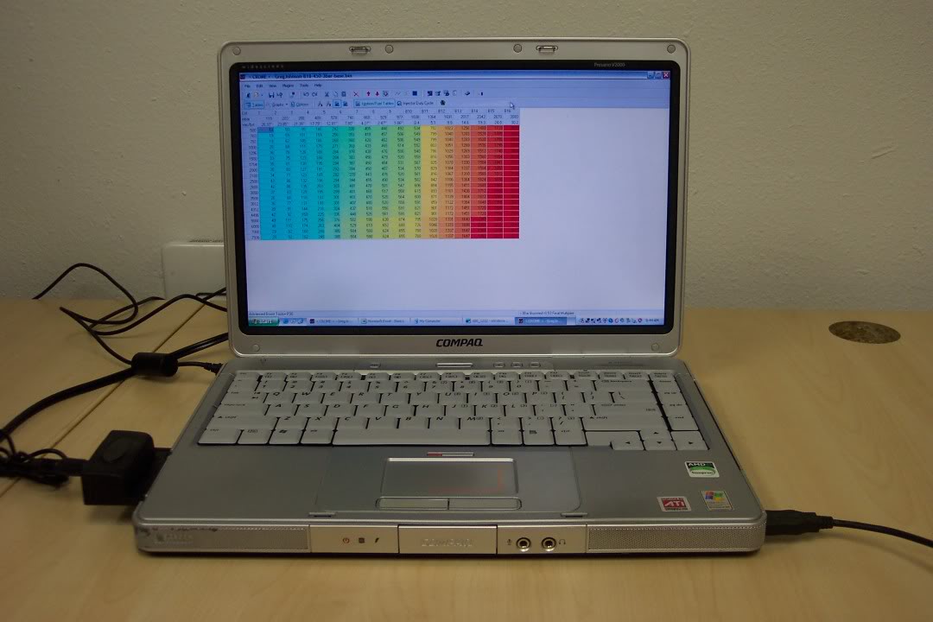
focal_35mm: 38
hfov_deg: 50.7
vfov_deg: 35.1
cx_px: 466
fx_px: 985
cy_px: 311
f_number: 2.8
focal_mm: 8
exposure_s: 1/60
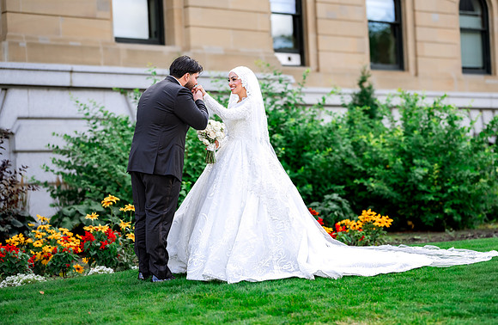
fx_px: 1202
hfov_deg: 23.4
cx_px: 267
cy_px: 147
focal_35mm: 87
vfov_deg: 15.4
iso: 200
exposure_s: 1/2000
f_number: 2
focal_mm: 81
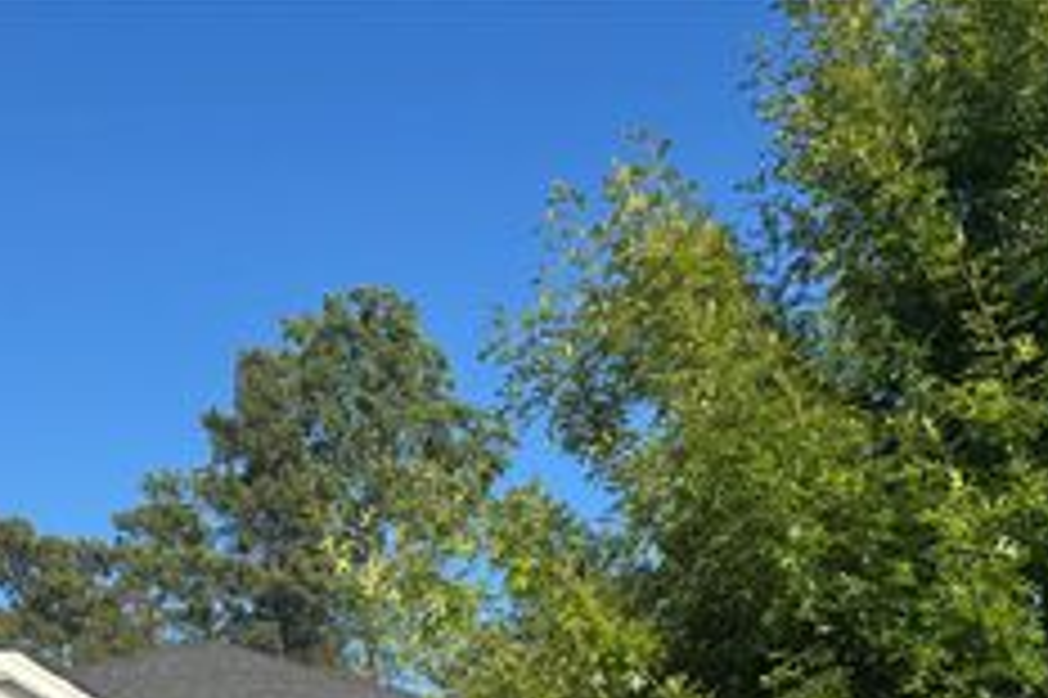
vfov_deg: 21.6
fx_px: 1687
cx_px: 297
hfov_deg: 34.0
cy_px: 840
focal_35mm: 58
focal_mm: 5.96
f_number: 1.6
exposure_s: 1/4425
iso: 50
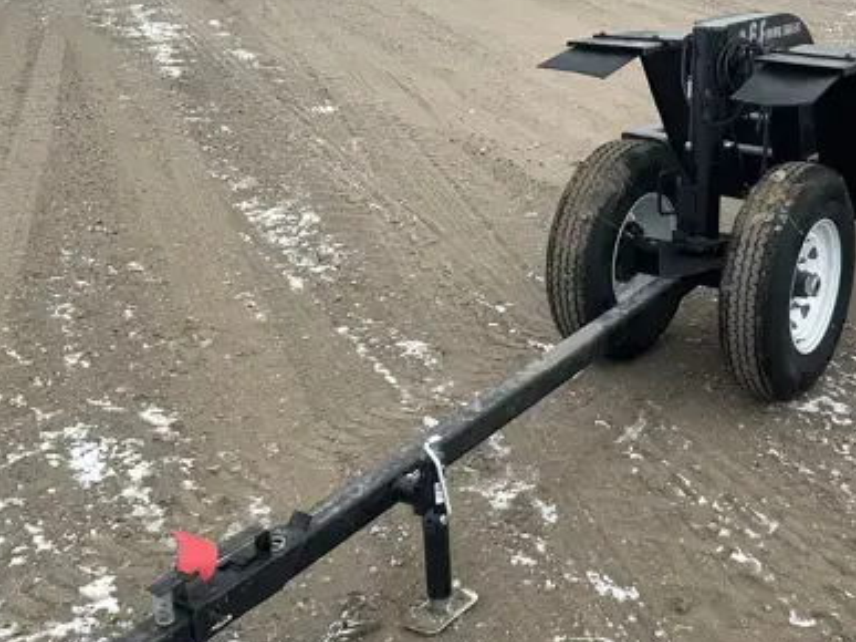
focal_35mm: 48
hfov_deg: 38.6
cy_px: 336
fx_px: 1187
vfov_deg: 30.2
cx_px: 648
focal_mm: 3
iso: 20
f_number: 1.8
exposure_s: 1/213
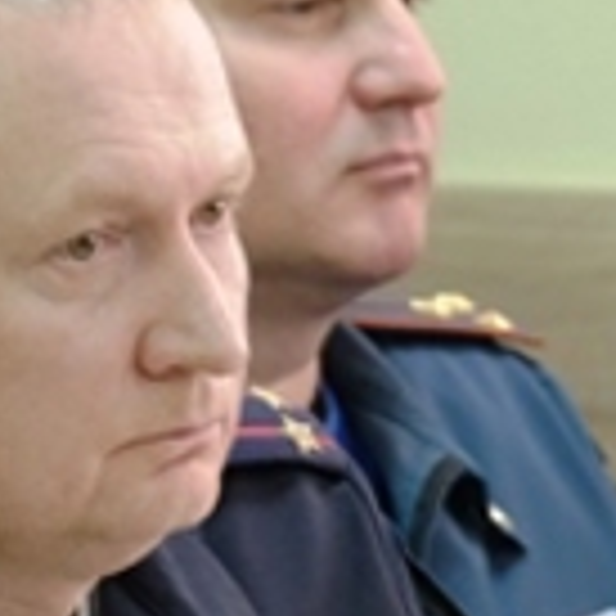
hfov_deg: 4.4
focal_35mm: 396
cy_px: 589
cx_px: 978
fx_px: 7973
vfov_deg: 4.4
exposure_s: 1/70
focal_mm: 56.5
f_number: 4
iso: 800
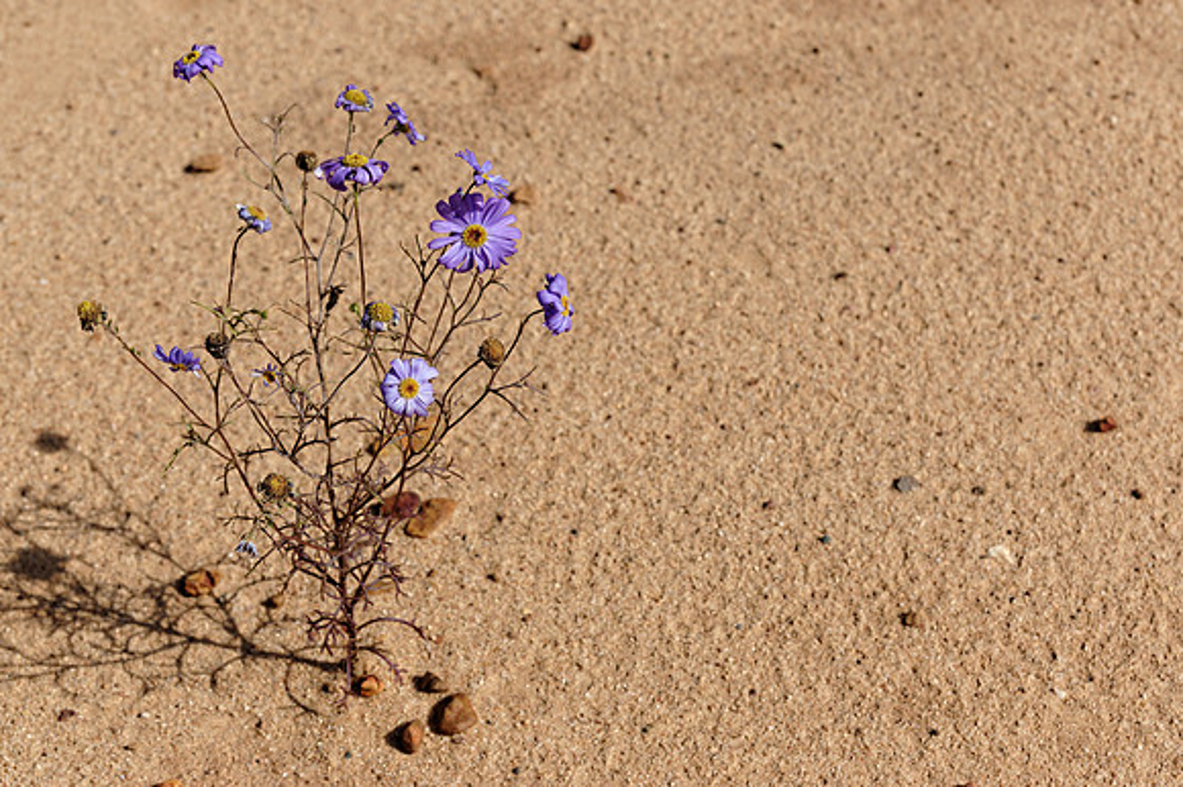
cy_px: 394
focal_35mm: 54
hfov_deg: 36.9
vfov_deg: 25.0
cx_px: 592
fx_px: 1773
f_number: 8
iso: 100
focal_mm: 36.25
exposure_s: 1/400
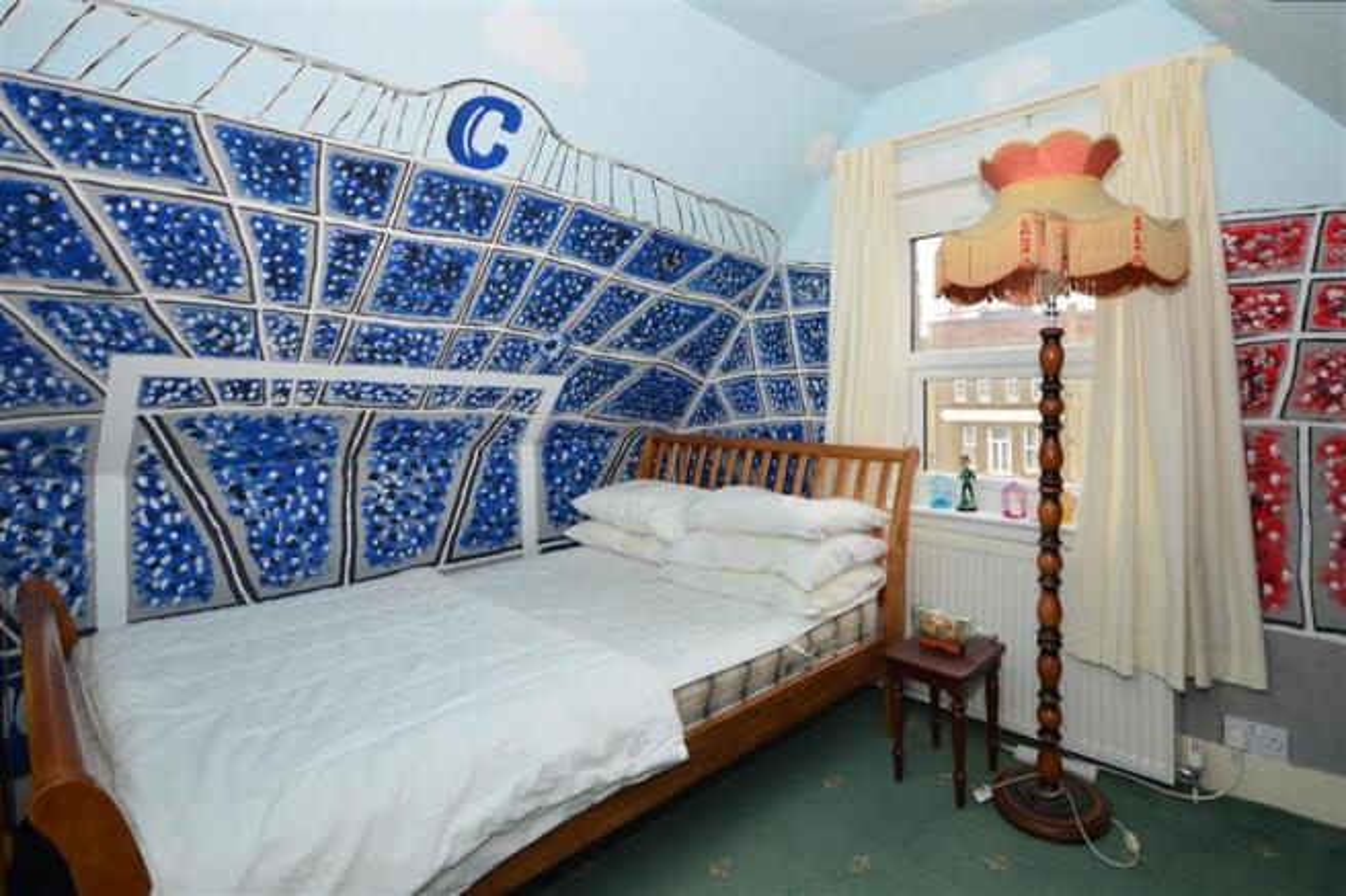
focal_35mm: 16
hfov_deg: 95.0
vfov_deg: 72.0
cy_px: 448
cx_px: 673
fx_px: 617
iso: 400
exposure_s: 1/125
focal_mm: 11
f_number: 5.6
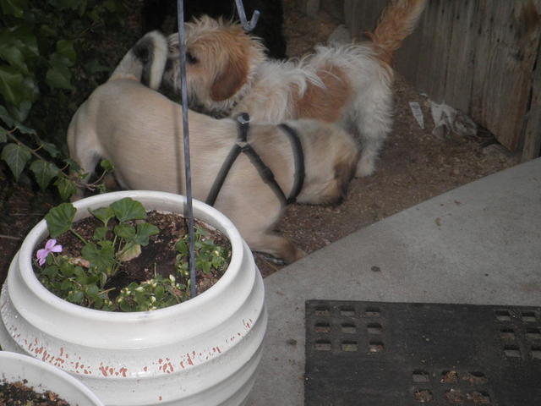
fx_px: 1000
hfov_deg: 30.3
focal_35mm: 64
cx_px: 270
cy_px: 203
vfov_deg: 22.9
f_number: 4.3
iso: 160
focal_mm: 11.4
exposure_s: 1/80
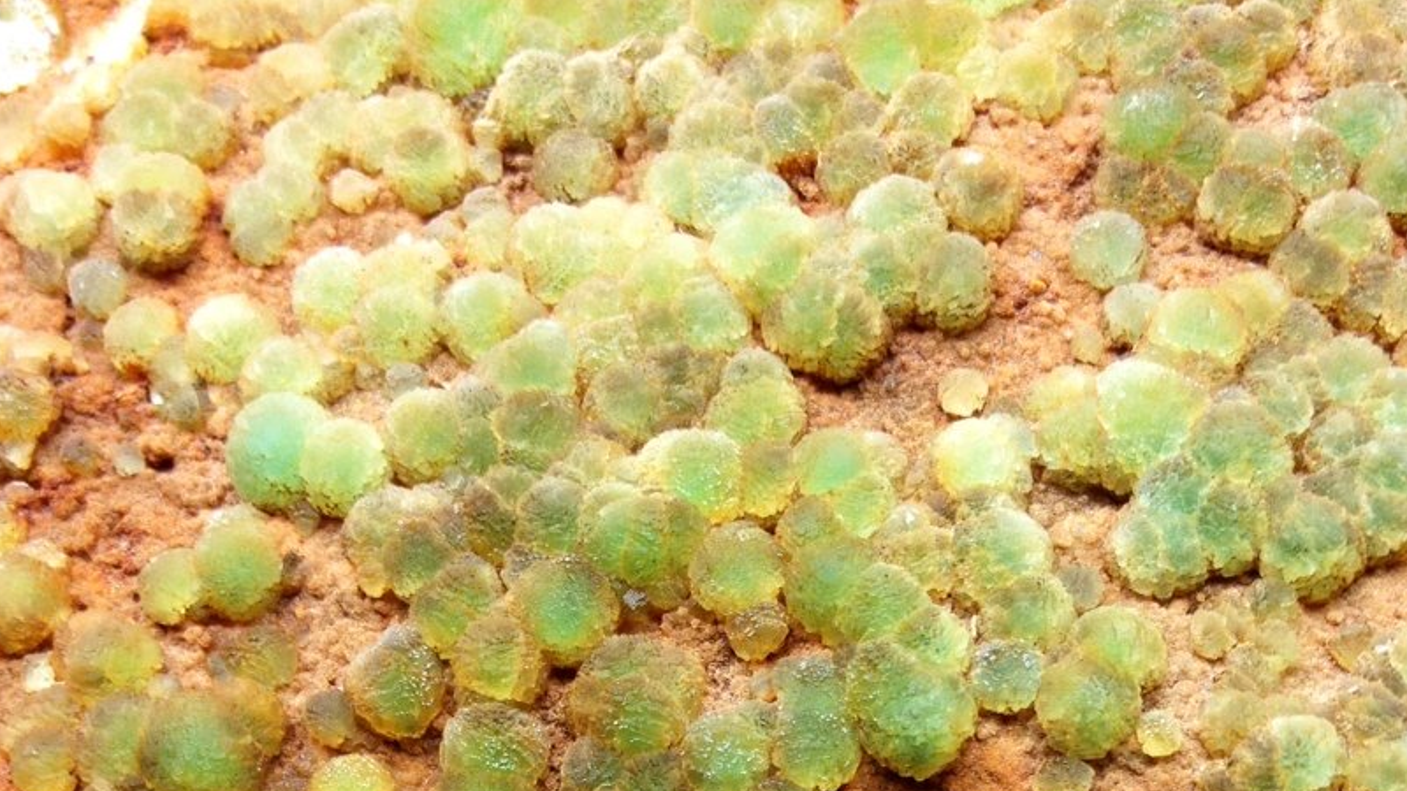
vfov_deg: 18.1
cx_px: 816
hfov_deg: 34.3
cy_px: 1095
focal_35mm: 61
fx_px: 2276
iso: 64
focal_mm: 4.28
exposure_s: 1/60
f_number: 2.4
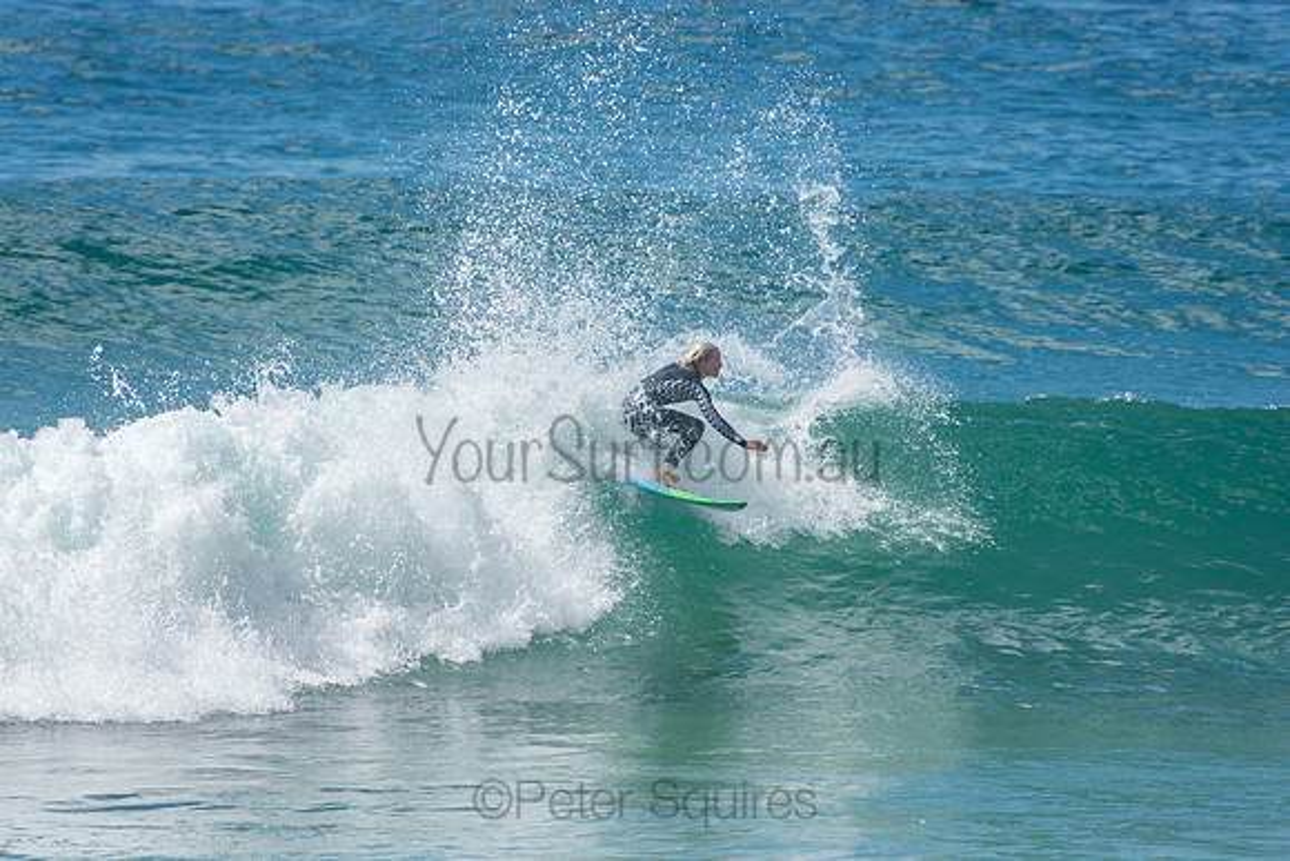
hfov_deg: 3.4
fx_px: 21504
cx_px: 645
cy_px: 430
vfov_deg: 2.3
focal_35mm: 600
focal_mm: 400
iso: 180
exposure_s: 1/1250
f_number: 5.6
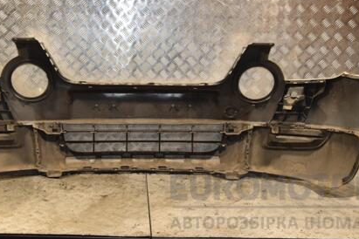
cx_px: 154
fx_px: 568
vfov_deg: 23.6
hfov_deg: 35.0
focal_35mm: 57
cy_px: 71
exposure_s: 1/200
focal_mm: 26
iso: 800
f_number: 7.1
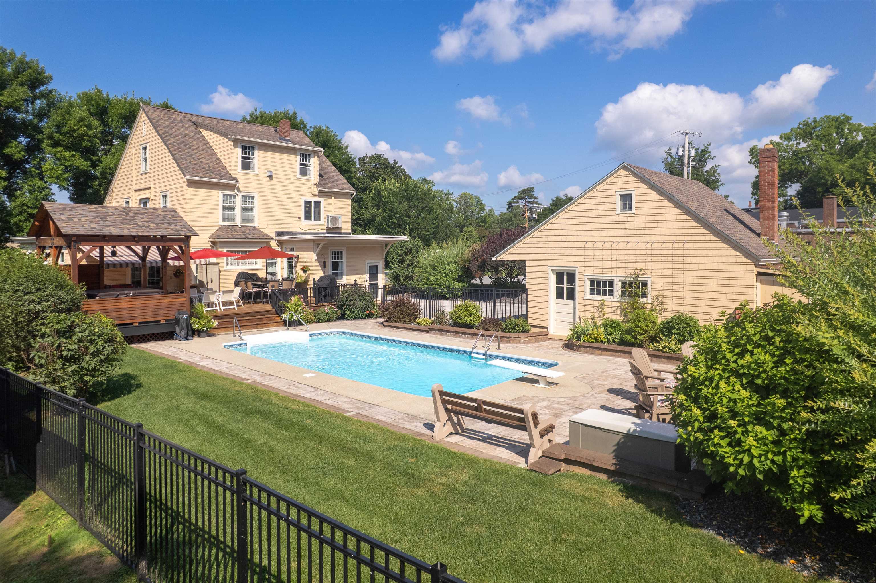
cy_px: 292
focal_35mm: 22
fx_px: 535
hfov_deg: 78.6
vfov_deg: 57.2
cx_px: 438
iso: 110
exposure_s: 1/250
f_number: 2.8
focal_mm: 8.38
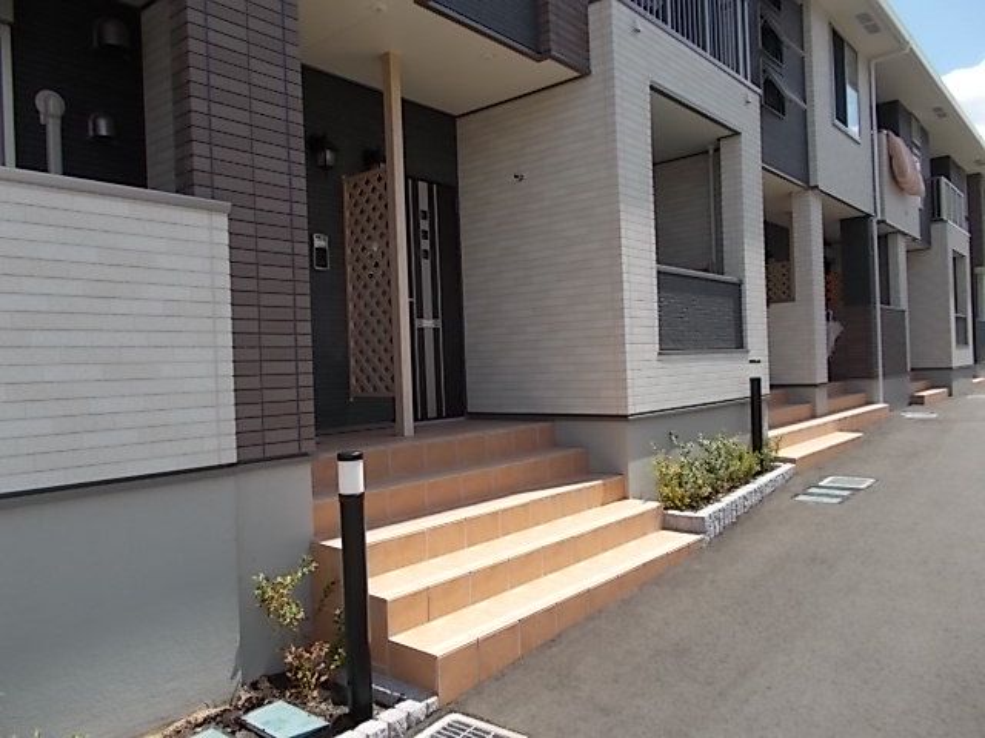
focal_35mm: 26
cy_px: 369
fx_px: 740
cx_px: 492
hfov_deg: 67.3
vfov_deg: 53.1
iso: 80
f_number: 8
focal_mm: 4.6
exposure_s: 1/100
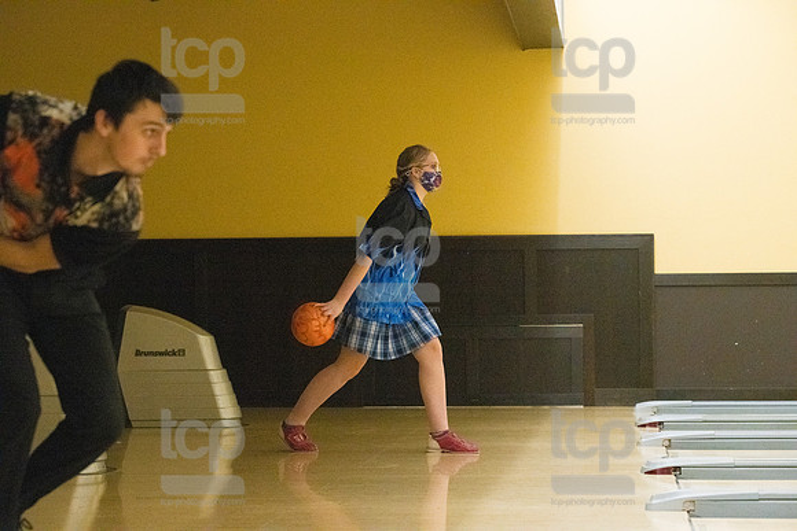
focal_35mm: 95
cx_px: 398
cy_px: 266
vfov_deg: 14.4
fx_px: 2104
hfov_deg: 21.5
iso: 10000
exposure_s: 1/1000
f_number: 4.5
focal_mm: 95
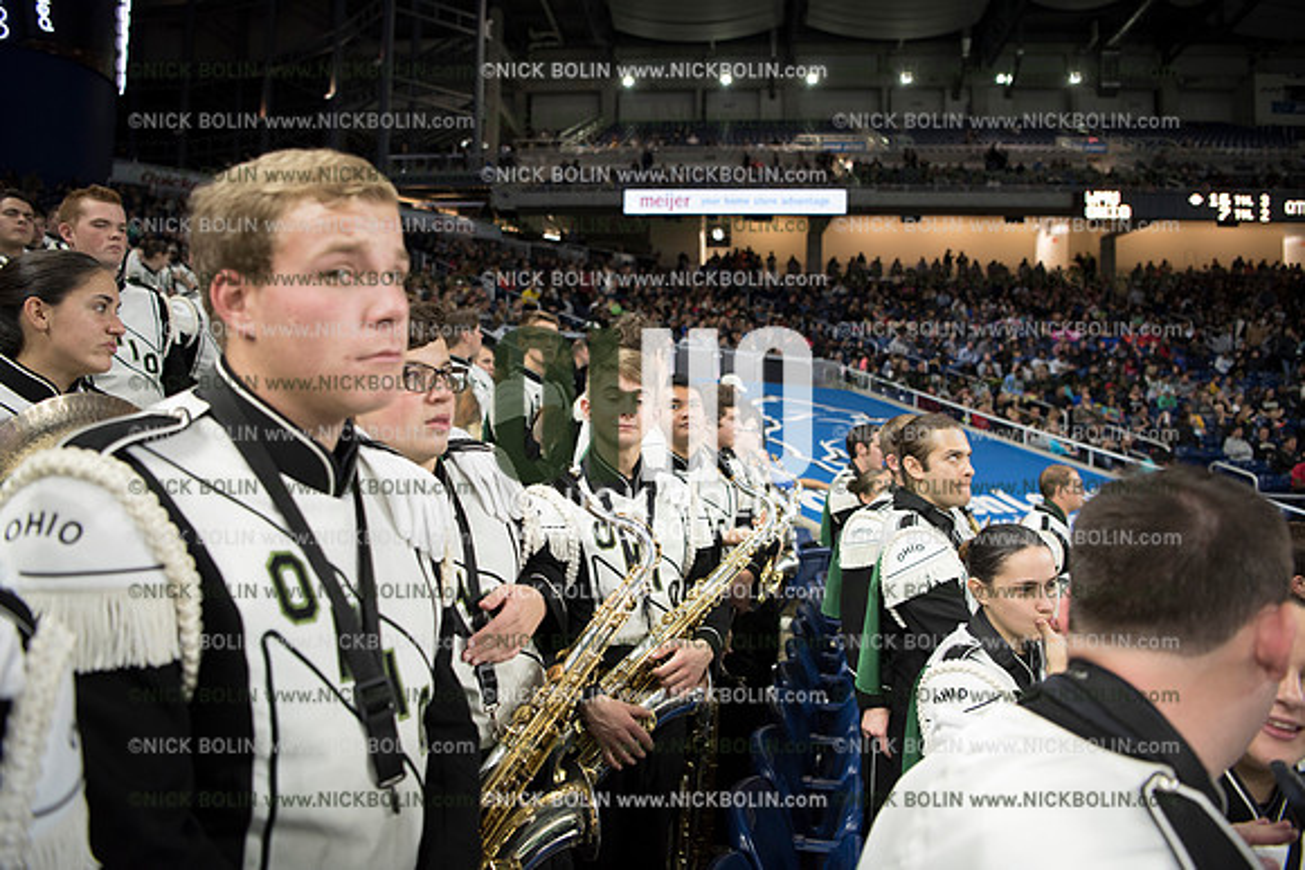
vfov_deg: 53.2
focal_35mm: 24
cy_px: 435
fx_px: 870
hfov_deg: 73.7
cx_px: 652
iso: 1250
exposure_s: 1/320
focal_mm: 24
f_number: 2.8
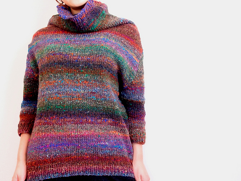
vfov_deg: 30.2
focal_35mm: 48
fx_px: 334
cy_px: 100
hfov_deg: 39.6
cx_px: 104
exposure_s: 1/6
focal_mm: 8.99
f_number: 2
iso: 200
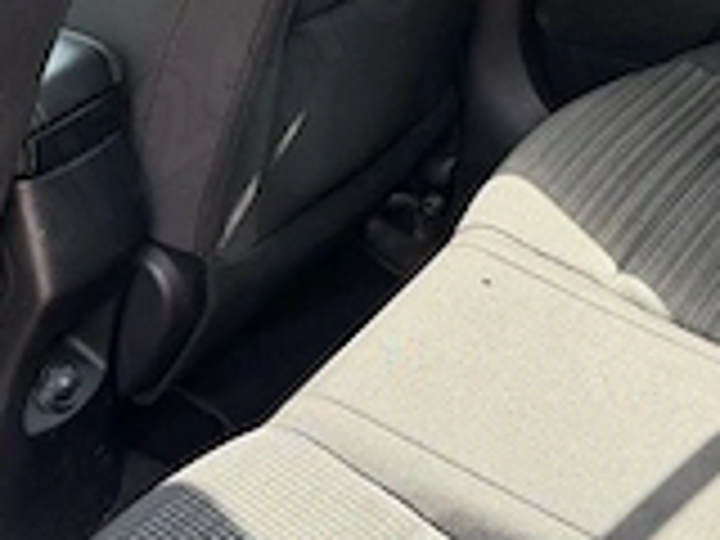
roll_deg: +1.2
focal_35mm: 90
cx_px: 315
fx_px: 1872
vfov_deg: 16.4
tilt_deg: -30.2
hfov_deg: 21.8
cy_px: 176
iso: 160
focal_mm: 6.76
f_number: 1.78
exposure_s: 1/217
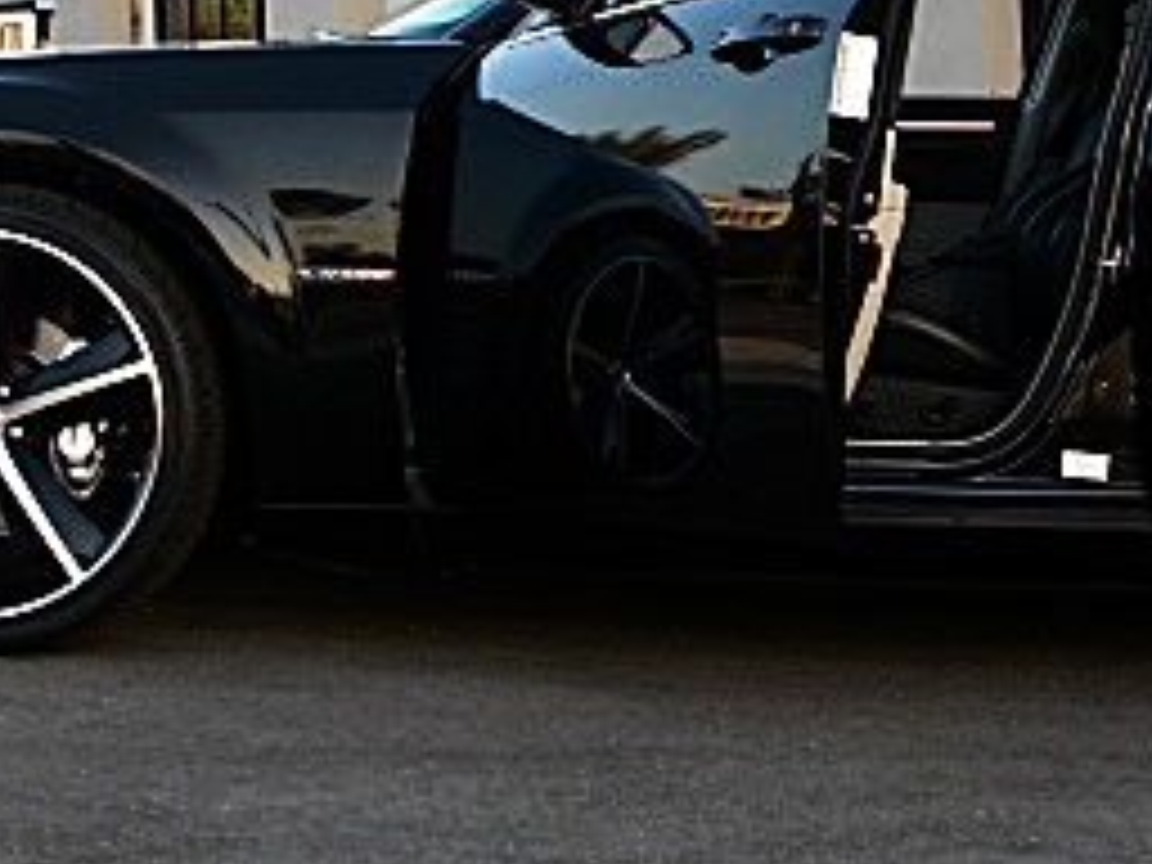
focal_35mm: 90
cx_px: 981
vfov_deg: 16.1
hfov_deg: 21.4
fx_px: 2995
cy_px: -22
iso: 100
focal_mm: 6.3
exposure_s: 1/125
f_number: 2.8
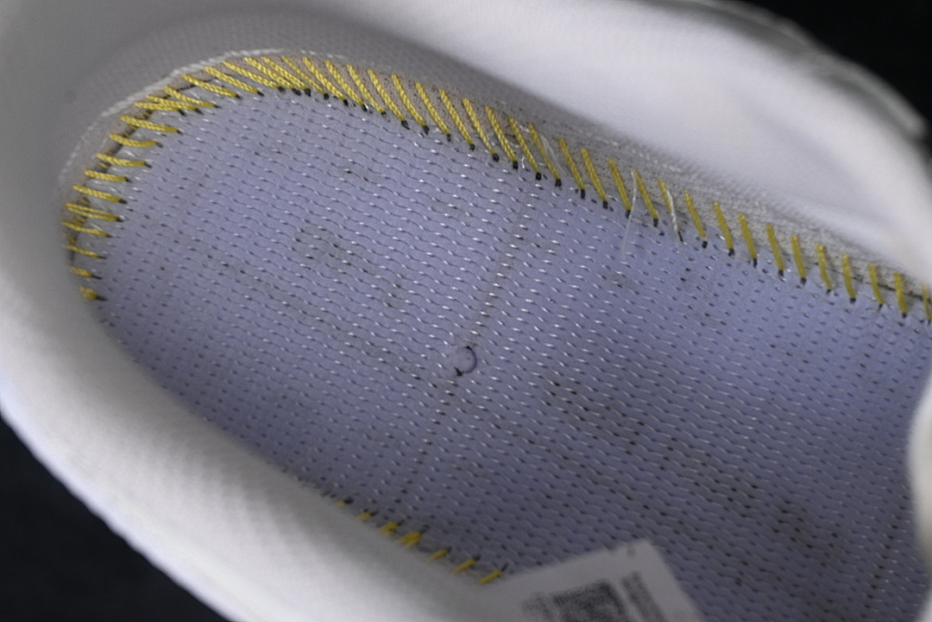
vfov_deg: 18.2
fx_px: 1942
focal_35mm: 75
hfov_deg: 27.0
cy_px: 311
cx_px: 466
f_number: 7.1
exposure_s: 1/80
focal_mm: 50
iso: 160
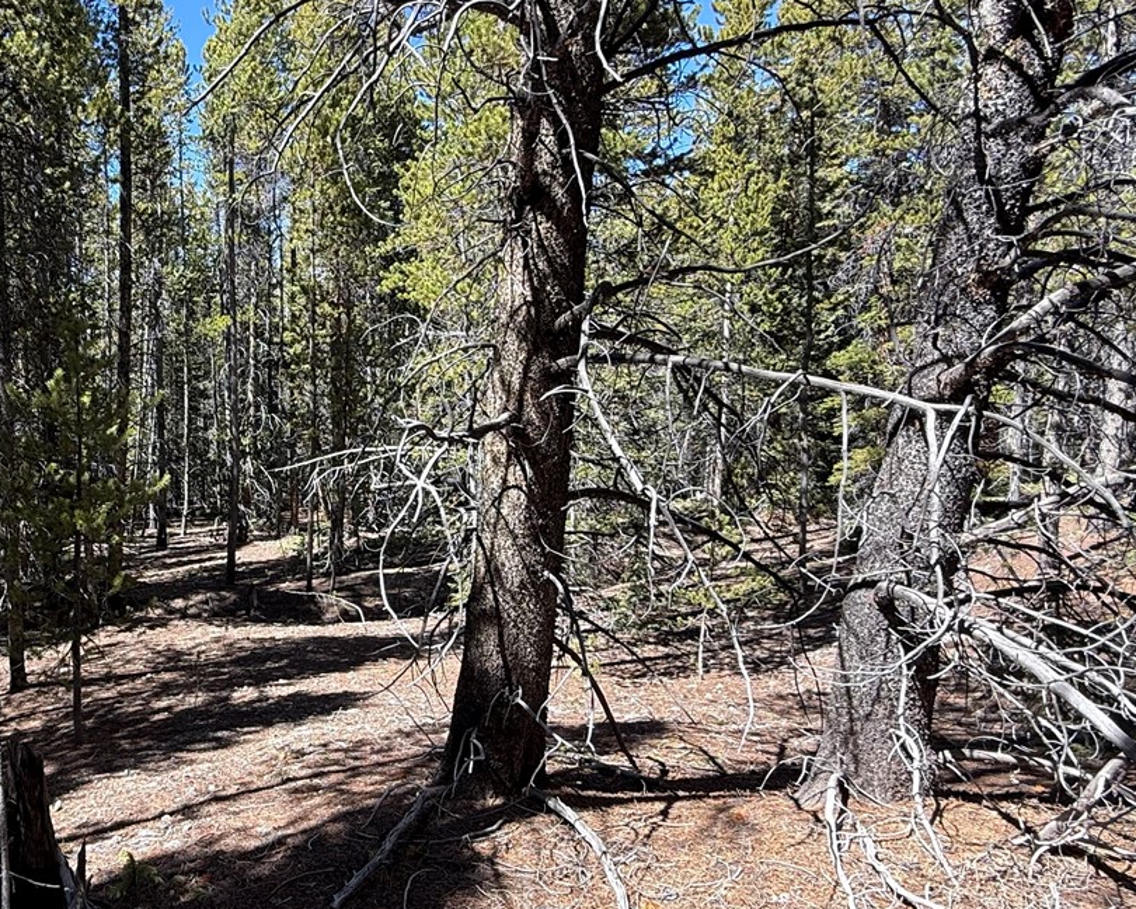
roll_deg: +1.8
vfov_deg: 53.2
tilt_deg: -5.8
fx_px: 908
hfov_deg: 58.6
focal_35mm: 27
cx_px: 212
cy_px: 470
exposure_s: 1/313
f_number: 2.2
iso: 50
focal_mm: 2.22
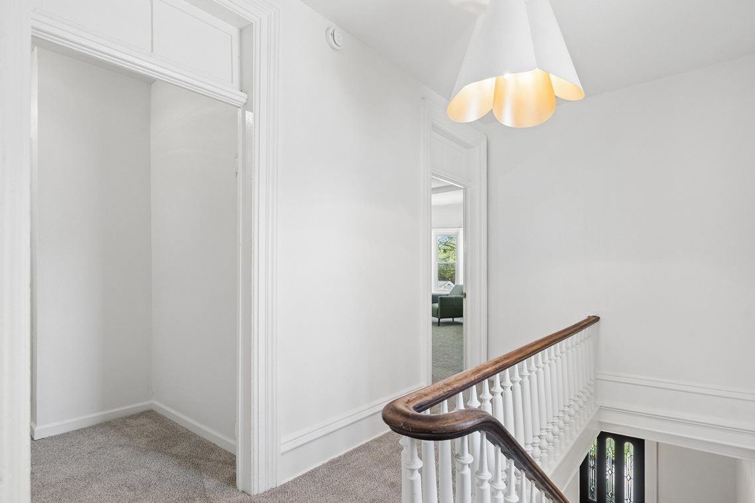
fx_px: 377
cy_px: 262
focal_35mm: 18
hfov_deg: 89.7
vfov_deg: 67.3
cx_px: 419
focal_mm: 16
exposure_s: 1/60
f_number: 8
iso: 800
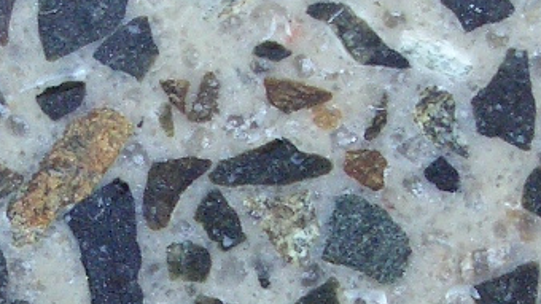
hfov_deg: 12.8
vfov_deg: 7.2
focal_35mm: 168
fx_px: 2409
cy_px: 263
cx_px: 269
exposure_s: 1/125
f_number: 2.8
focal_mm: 6.8
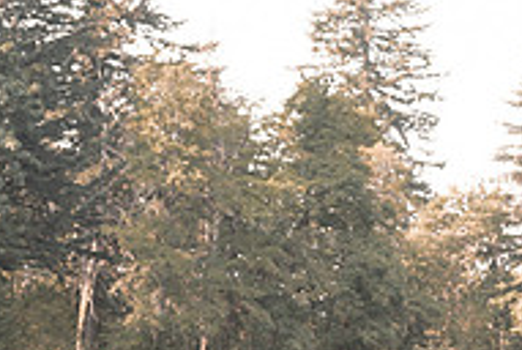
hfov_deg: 17.1
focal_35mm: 118
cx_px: 470
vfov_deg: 11.4
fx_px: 1714
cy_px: 436
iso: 200
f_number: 2.8
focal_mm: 38
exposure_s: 1/800
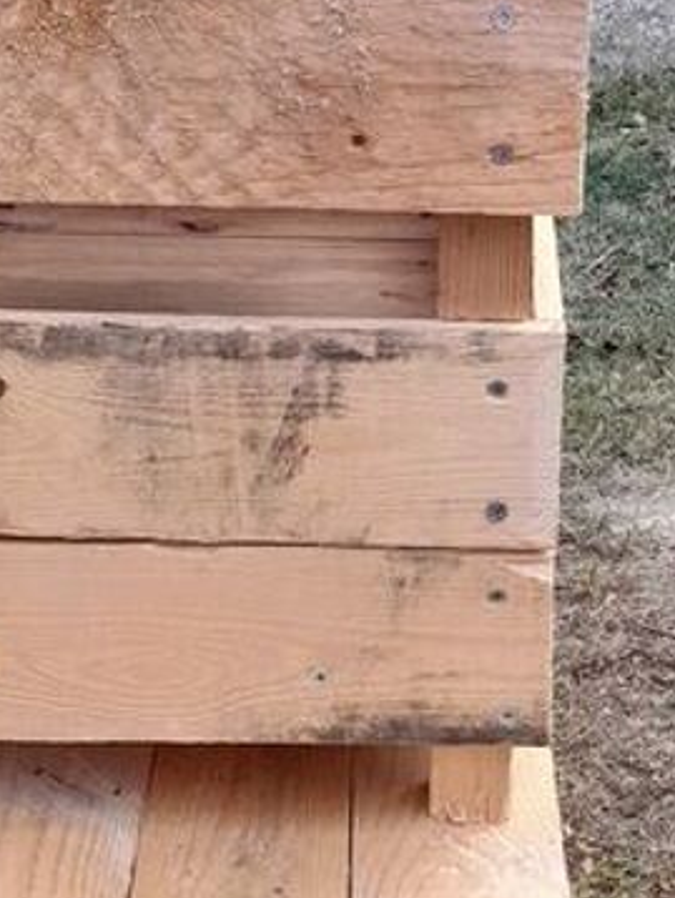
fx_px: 2415
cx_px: 349
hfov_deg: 15.9
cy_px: 643
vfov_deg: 20.9
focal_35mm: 93
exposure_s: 1/100
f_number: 2
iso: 20
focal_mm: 4.6
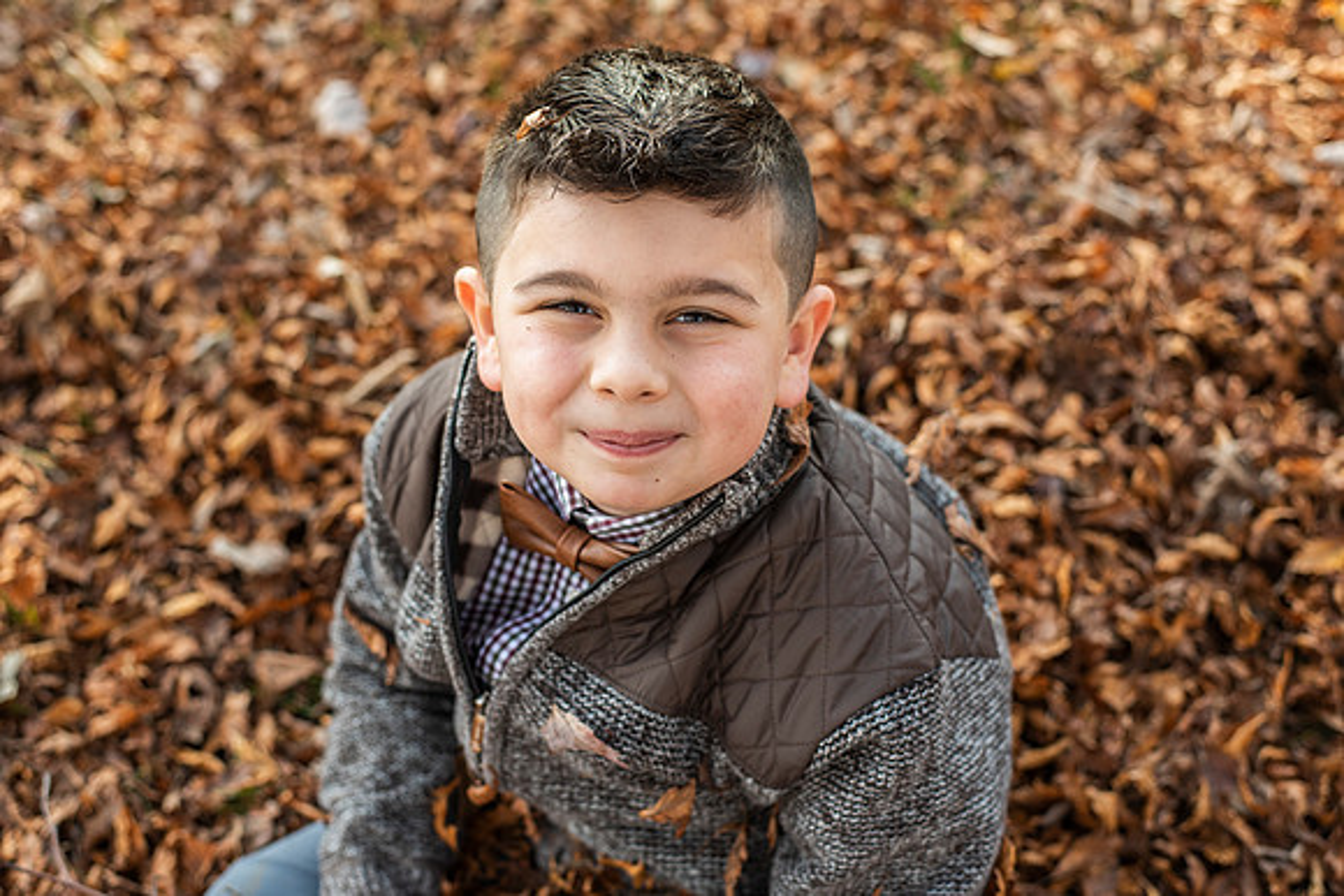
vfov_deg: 27.0
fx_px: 1867
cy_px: 448
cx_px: 672
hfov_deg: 39.6
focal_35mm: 50
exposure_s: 1/250
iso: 400
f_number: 3.5
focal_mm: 50
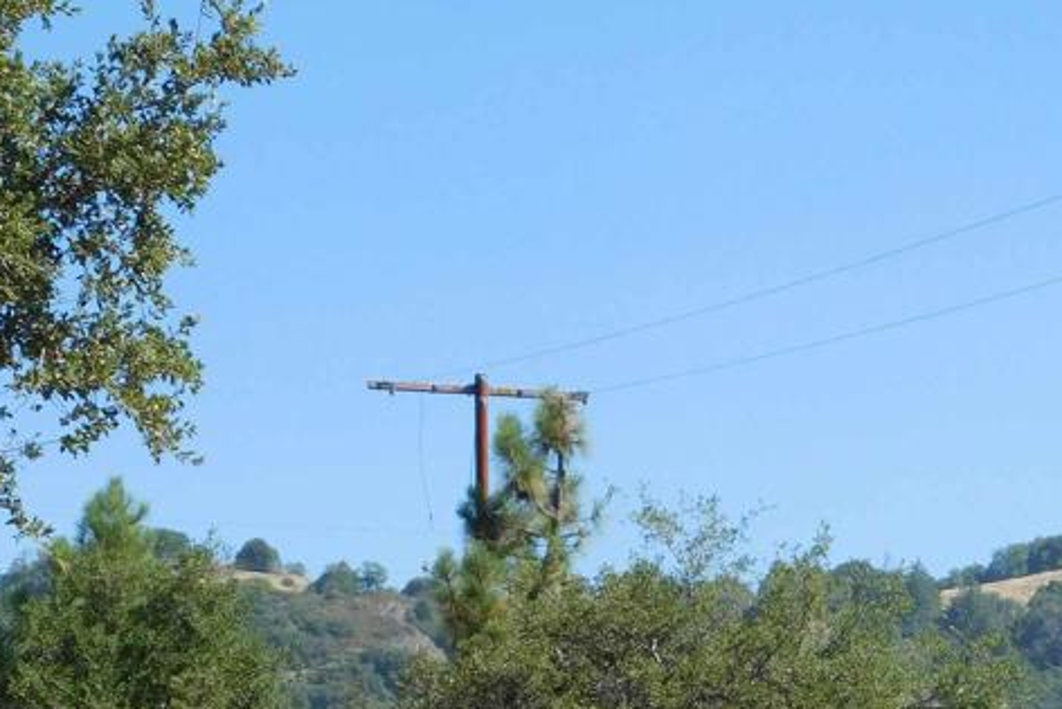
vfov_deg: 9.1
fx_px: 4397
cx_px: 866
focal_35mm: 149
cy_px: 826
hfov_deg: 13.7
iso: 125
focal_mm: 11.7
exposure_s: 1/640
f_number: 4.2
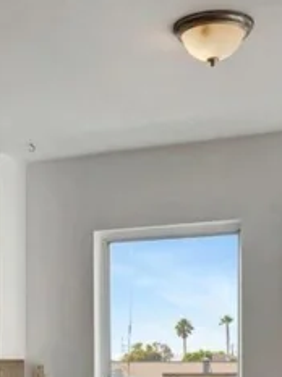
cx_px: 58
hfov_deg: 19.5
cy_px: 379
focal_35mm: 75
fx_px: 814
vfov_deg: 24.9
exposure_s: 1/160
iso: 400
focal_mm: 21.5
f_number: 8
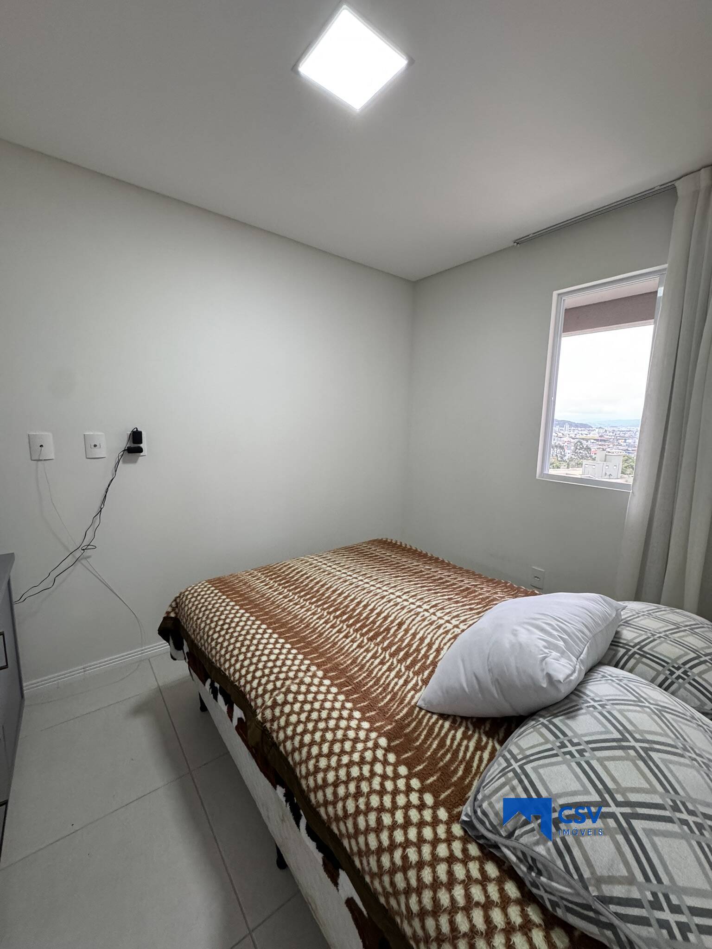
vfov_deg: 102.1
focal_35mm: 14
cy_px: 474
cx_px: 356
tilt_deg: -8.6
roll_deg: -0.9
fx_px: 384
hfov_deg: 85.7
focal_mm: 2.22
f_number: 2.2
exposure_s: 1/120
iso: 250
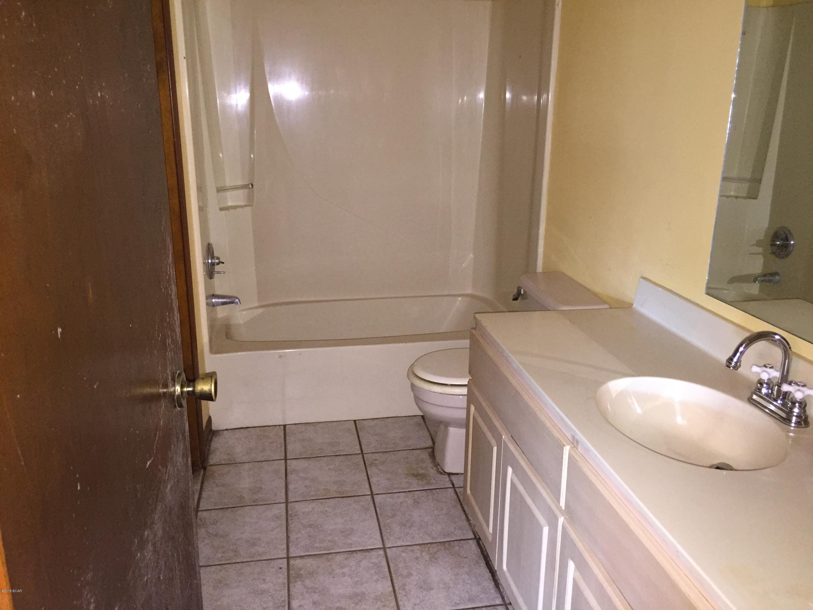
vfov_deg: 48.2
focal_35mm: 29
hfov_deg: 61.7
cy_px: 305
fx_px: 681
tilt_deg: -17.0
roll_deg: -0.9
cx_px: 406
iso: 250
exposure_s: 1/16
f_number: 2.2
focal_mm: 4.15
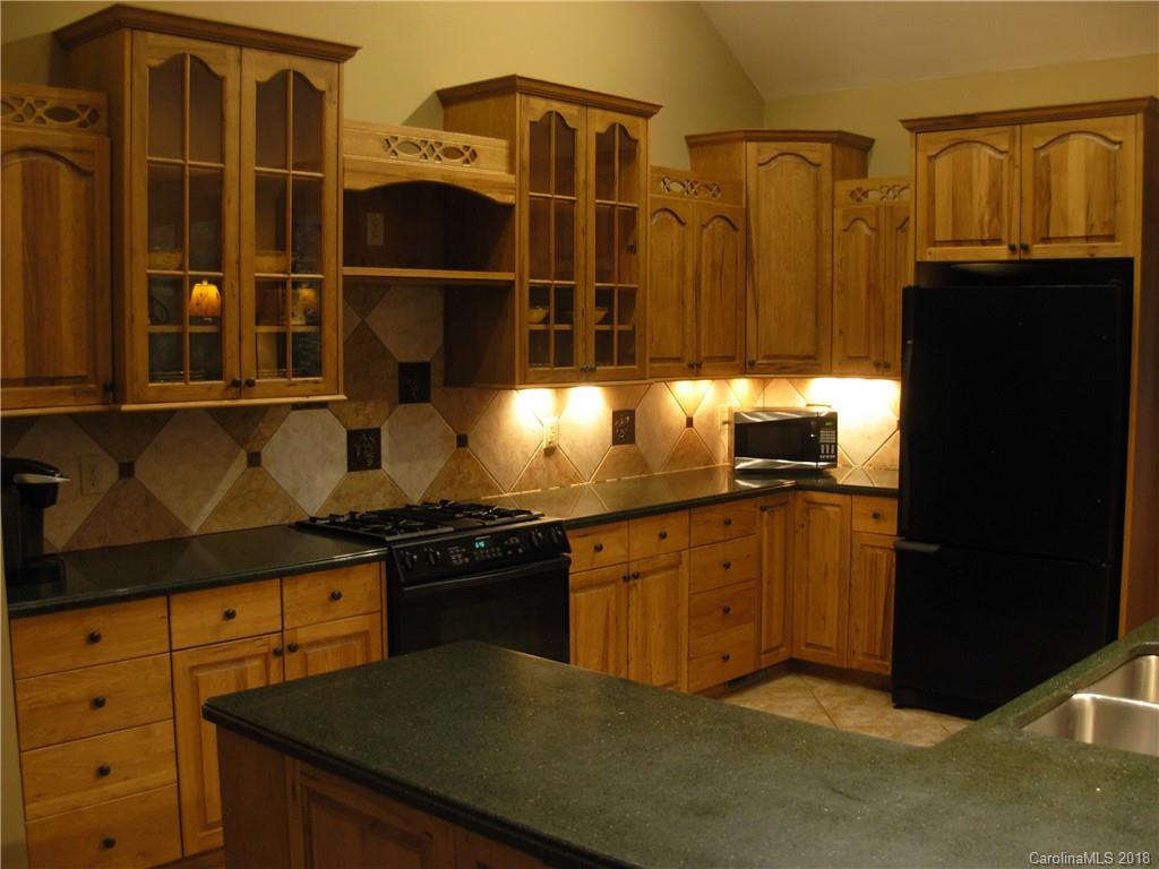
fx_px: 1272
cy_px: 434
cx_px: 580
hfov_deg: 49.0
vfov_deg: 37.7
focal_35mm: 38
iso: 133
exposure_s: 1/4
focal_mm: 6.3
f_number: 2.9
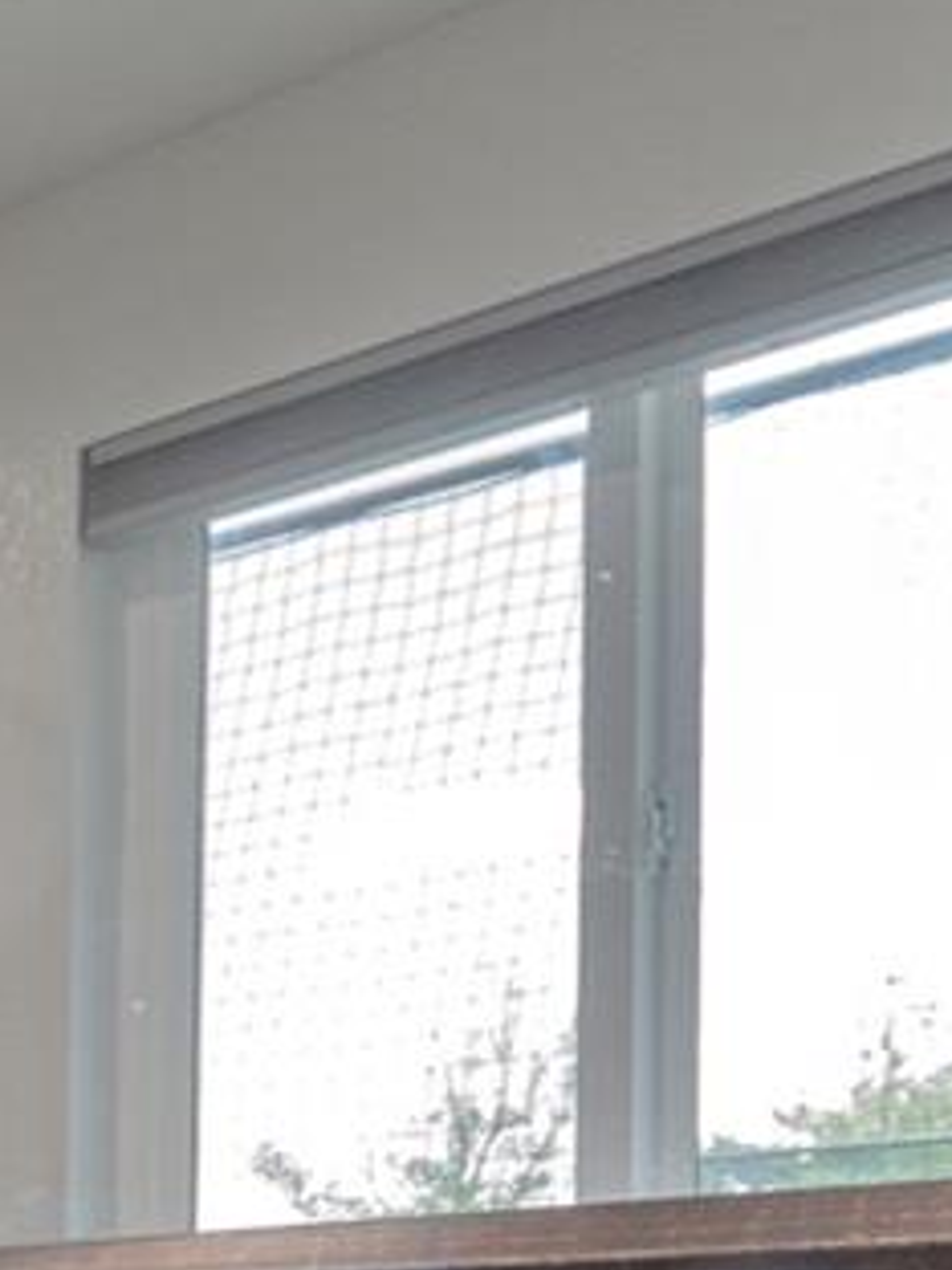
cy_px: 1461
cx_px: -952
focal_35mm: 64
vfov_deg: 27.2
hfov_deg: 17.0
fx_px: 2347
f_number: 8
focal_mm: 9
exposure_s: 1/13
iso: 250
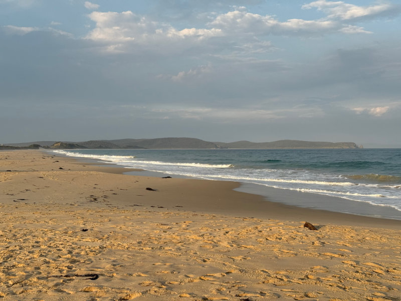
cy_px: 150
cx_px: 200
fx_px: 556
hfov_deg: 39.7
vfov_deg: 30.3
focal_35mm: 48
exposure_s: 1/2415
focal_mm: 6.8
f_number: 1.8
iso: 64
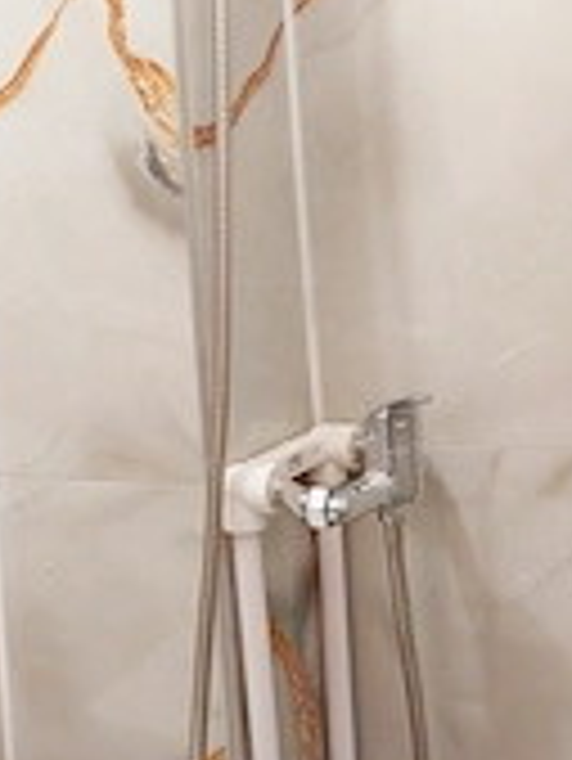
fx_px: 1298
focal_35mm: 59
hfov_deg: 24.5
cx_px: 131
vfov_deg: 32.5
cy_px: 274
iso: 100
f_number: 1.8
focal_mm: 5.23
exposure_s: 1/100
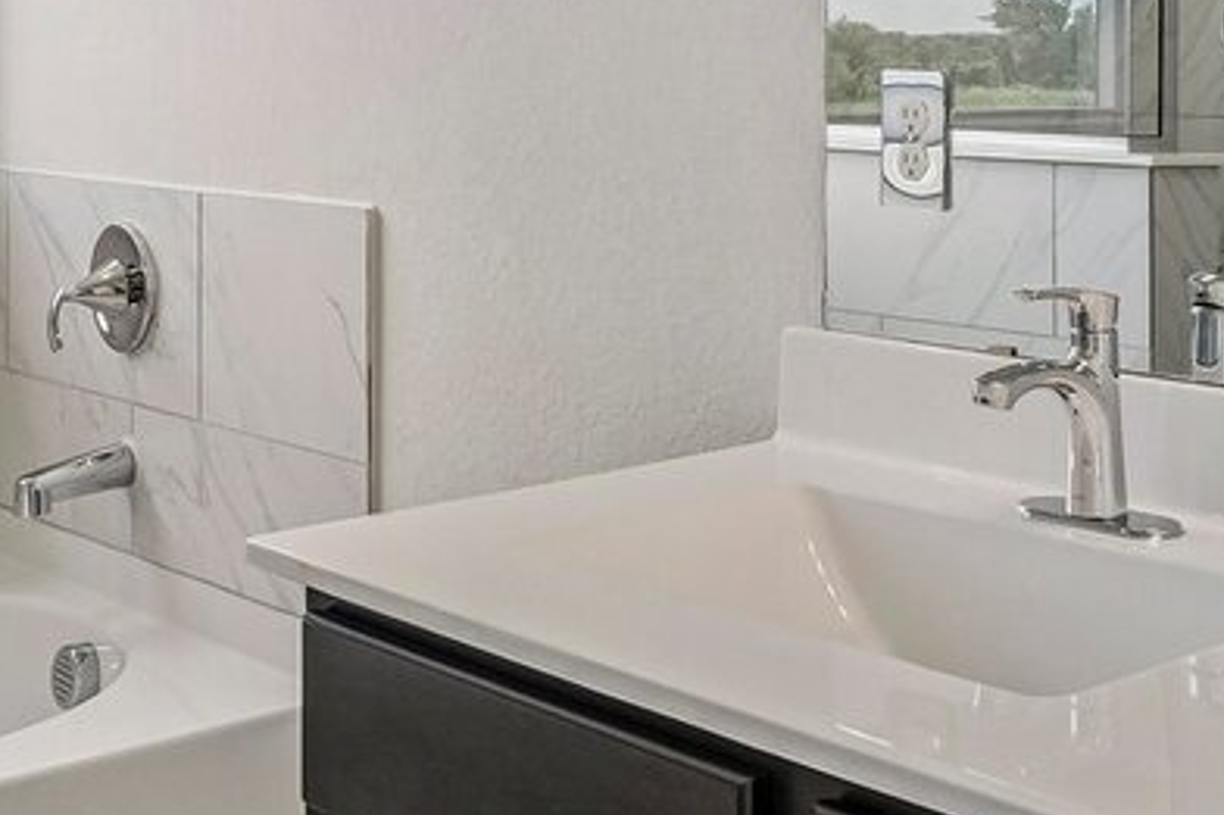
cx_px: 827
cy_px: -6
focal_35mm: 62
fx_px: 2107
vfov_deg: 21.1
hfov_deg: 32.1
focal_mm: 15
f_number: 8
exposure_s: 1/160
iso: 500
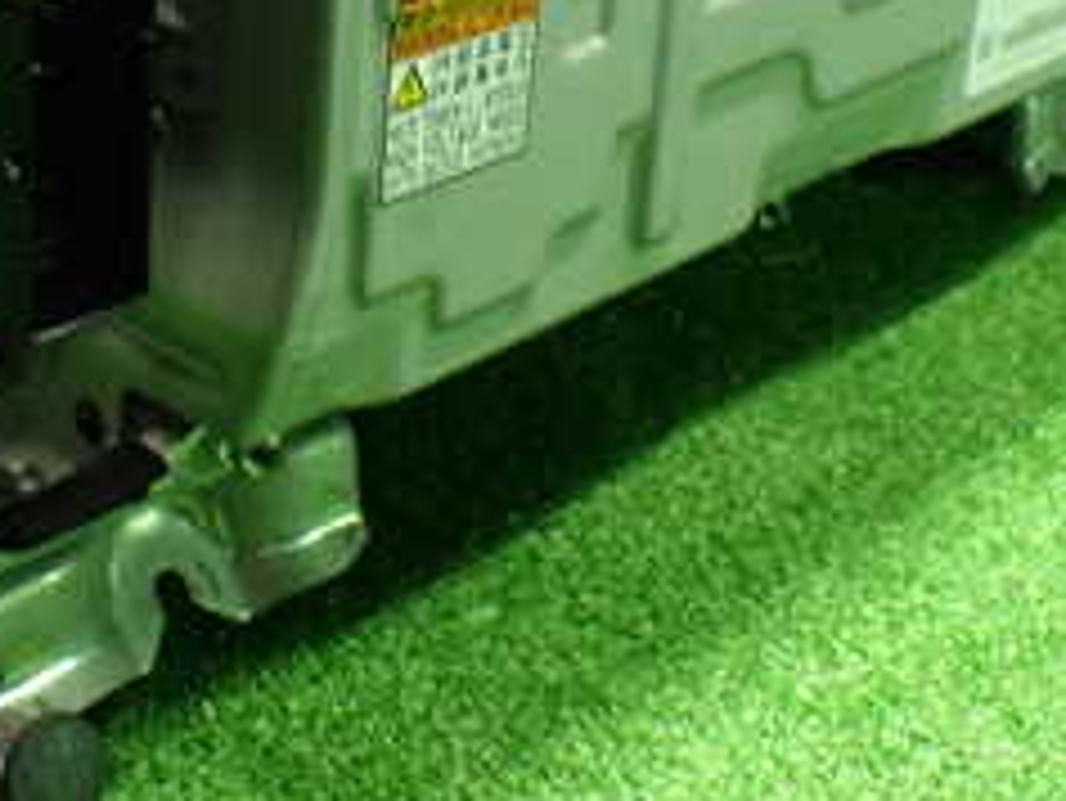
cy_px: 63
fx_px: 2342
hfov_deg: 25.4
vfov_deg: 19.0
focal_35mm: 76
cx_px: 274
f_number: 2.3
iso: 800
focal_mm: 5.4
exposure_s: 1/60
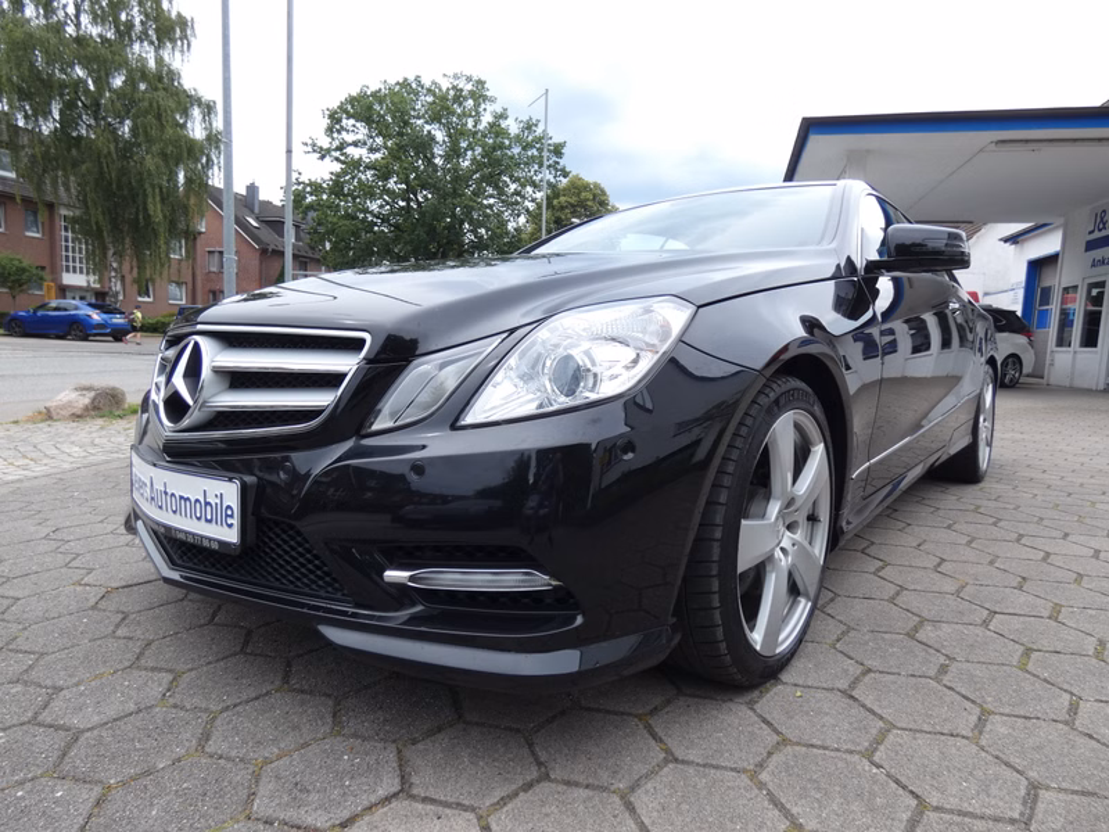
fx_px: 641
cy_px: 416
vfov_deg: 66.0
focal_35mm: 20
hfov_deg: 81.7
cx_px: 554
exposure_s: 1/400
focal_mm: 3.6
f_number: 2.8
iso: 80
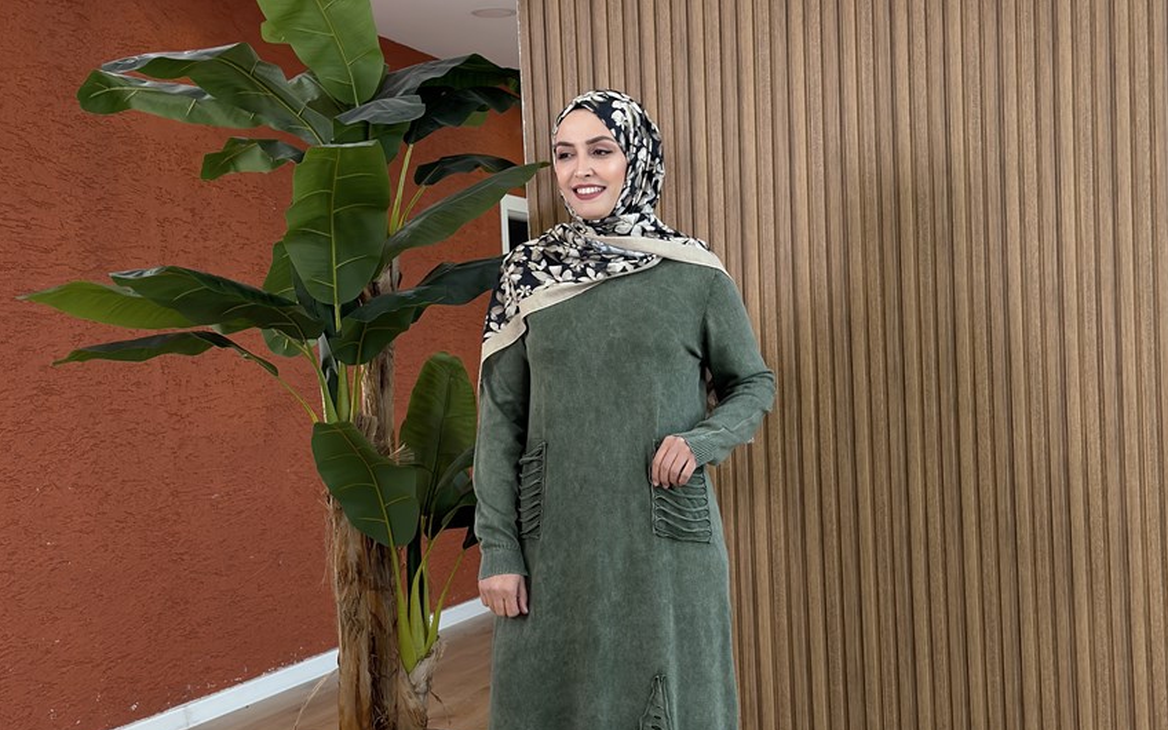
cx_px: 631
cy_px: 417
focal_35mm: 56
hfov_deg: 36.3
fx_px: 1783
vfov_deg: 23.1
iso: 160
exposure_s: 1/151
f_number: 1.78
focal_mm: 6.76
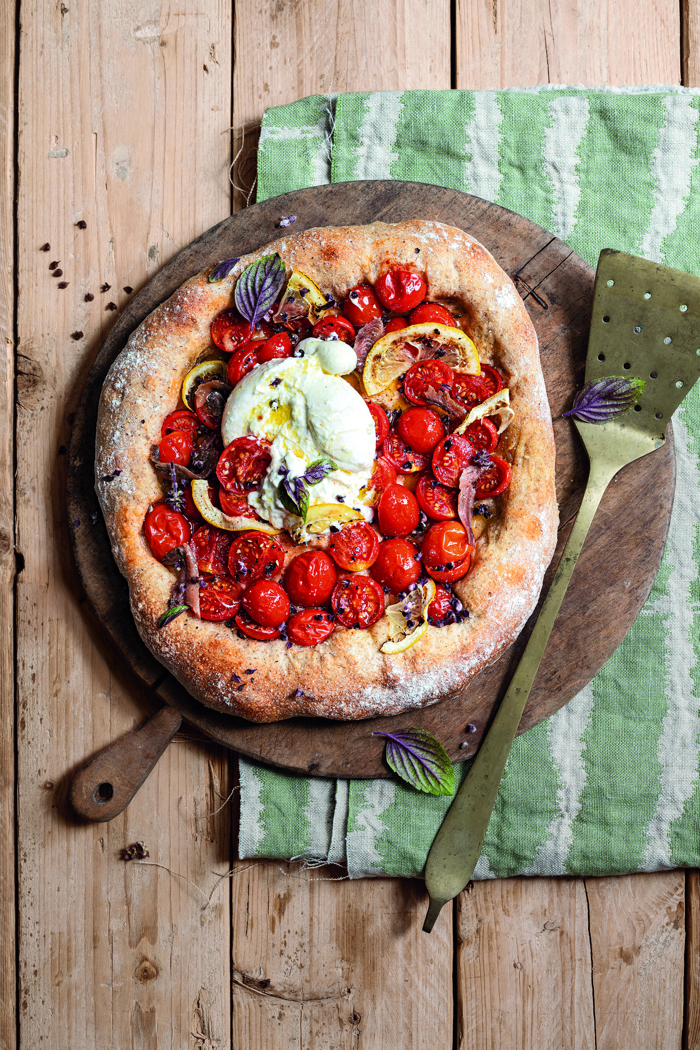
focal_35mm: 50
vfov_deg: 39.6
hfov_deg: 27.0
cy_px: 525
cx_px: 350
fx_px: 1458
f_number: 7.1
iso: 250
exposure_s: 1/125
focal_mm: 50
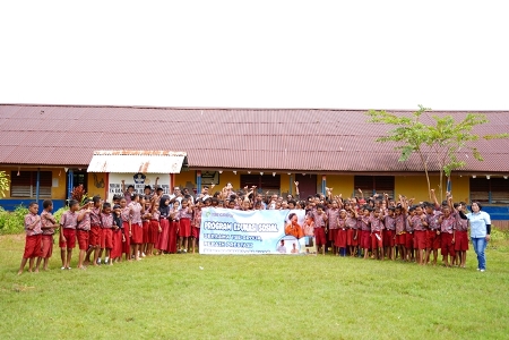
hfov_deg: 45.4
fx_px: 608
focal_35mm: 43
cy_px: 170
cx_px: 254
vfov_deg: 31.2
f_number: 2.8
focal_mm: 43
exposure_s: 1/320
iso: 50
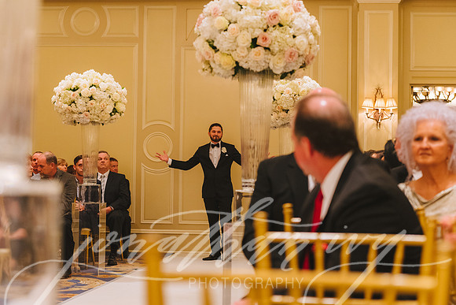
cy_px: 151
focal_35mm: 76
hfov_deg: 26.7
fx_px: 960
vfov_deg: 18.0
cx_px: 228
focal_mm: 70
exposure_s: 1/160
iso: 2500
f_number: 3.5
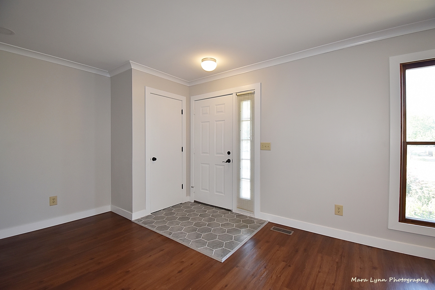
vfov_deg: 77.3
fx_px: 181
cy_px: 145
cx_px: 218
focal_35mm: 15
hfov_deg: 100.4
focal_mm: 10
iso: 720
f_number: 5.6
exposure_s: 1/125
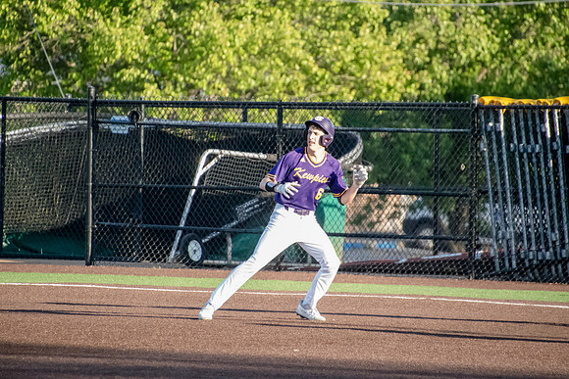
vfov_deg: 2.8
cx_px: 284
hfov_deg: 4.2
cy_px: 190
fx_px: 7825
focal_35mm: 495
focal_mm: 330
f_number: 6.3
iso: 5000
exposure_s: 1/1600
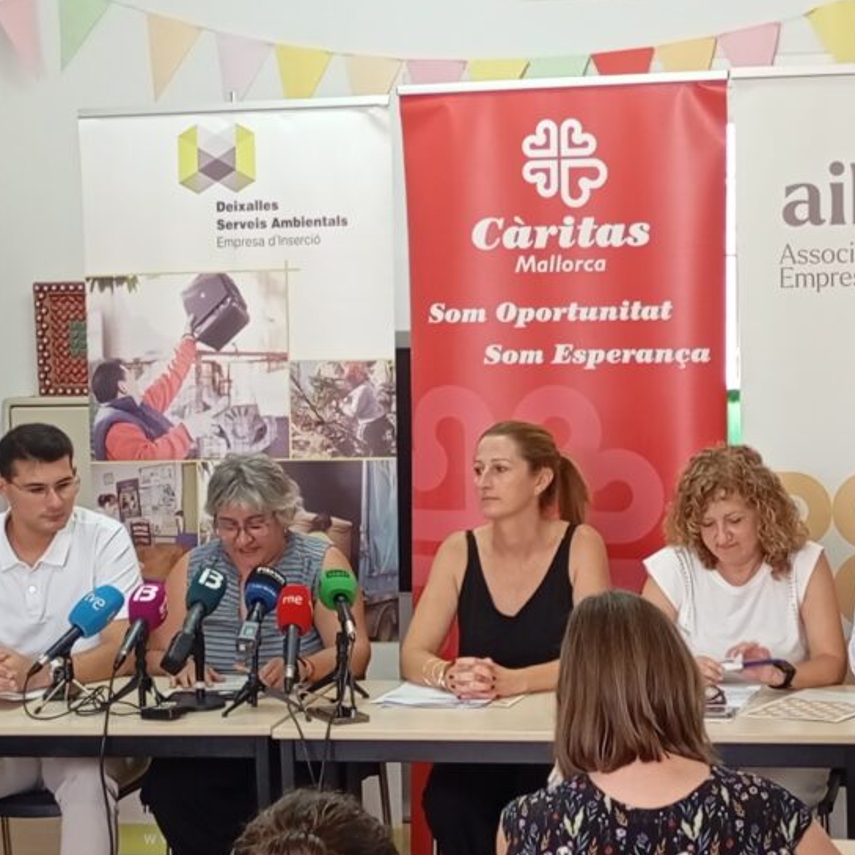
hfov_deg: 18.3
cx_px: 434
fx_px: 2655
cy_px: 488
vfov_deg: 18.3
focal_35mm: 95
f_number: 1.8
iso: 655
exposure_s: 1/33.3
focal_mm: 4.27
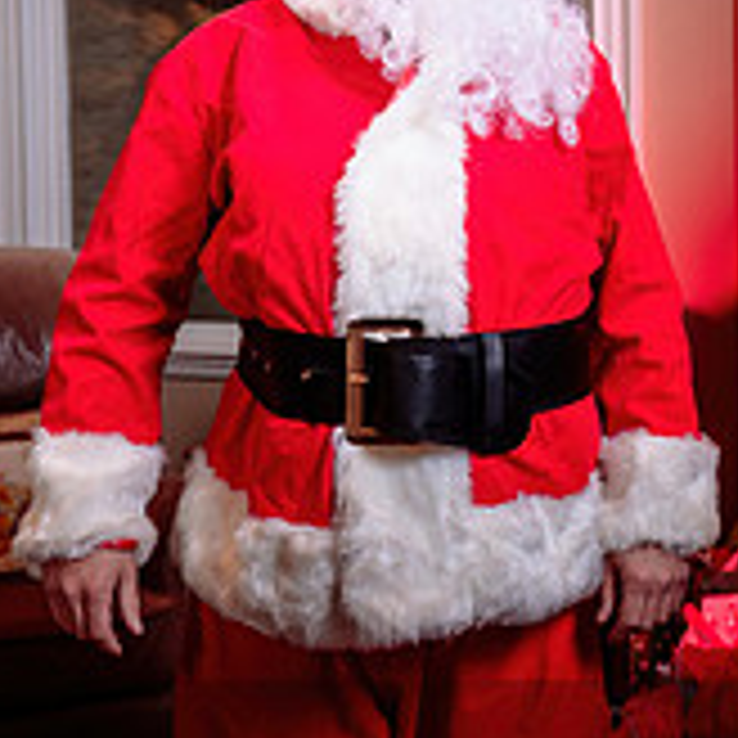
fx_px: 1737
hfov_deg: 23.9
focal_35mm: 72
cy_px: 214
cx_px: 454
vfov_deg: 23.8
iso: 200
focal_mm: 24
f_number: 5
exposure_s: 1/60
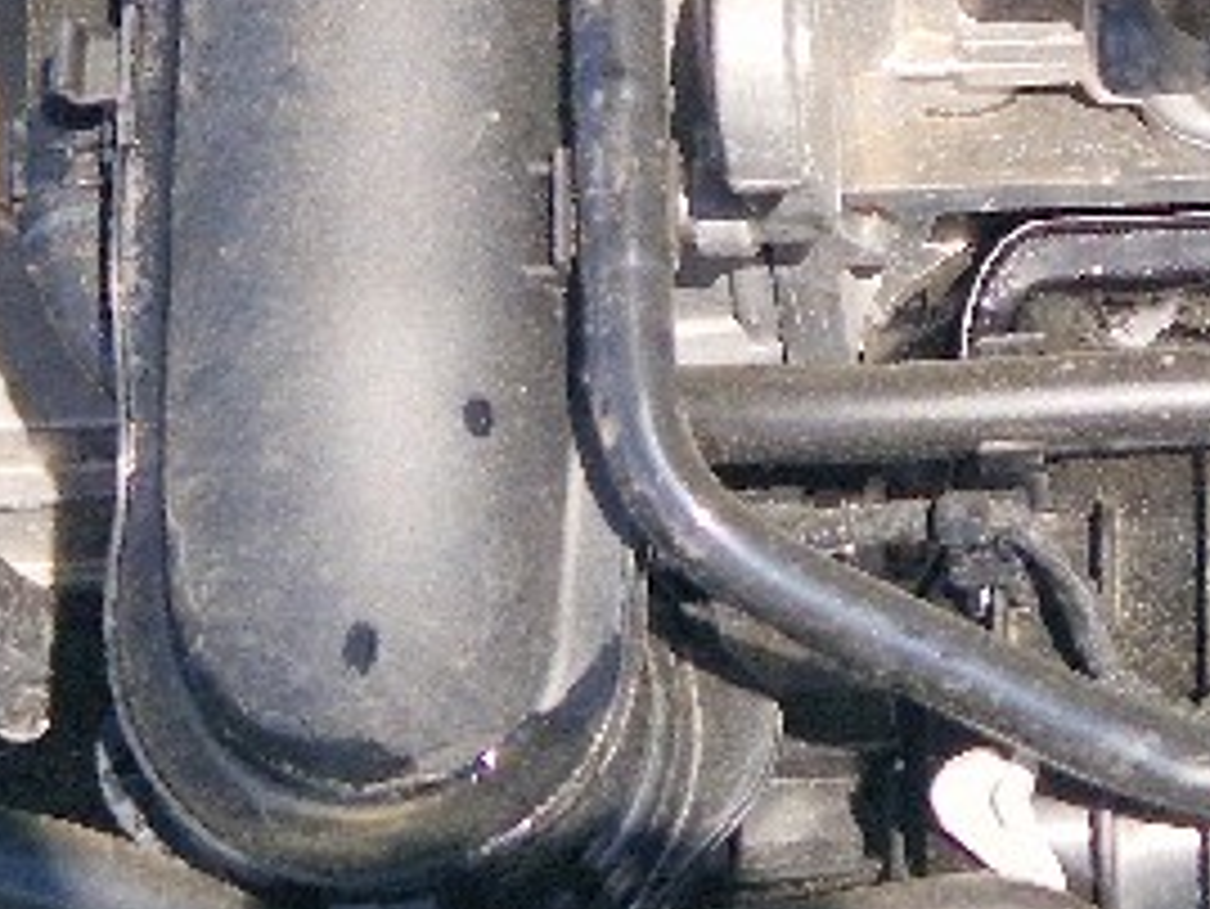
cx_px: 1844
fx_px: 5735
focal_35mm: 164
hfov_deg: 11.5
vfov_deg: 9.0
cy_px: -158
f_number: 1.8
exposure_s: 1/769
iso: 50
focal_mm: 5.4
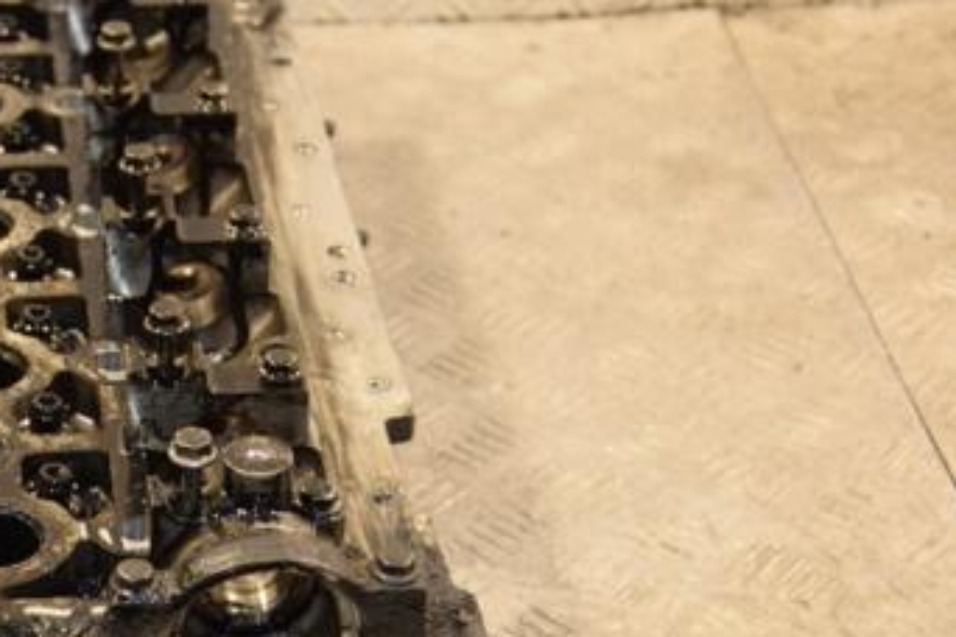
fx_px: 2655
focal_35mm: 100
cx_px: 131
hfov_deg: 20.1
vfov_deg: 13.6
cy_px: 492
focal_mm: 38
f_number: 5
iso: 800
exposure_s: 1/125
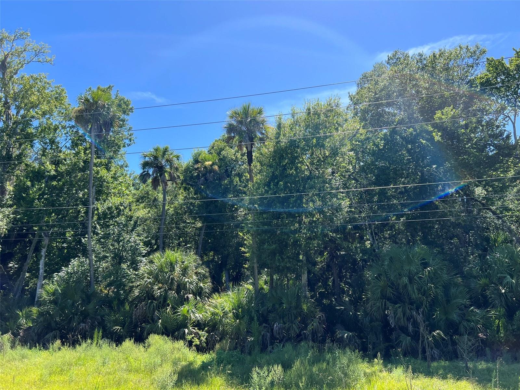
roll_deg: +0.6
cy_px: 195
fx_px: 391
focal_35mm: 26
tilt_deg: +12.4
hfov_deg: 67.3
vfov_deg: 53.1
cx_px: 260
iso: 50
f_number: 1.5
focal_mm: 5.7
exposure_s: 1/1934
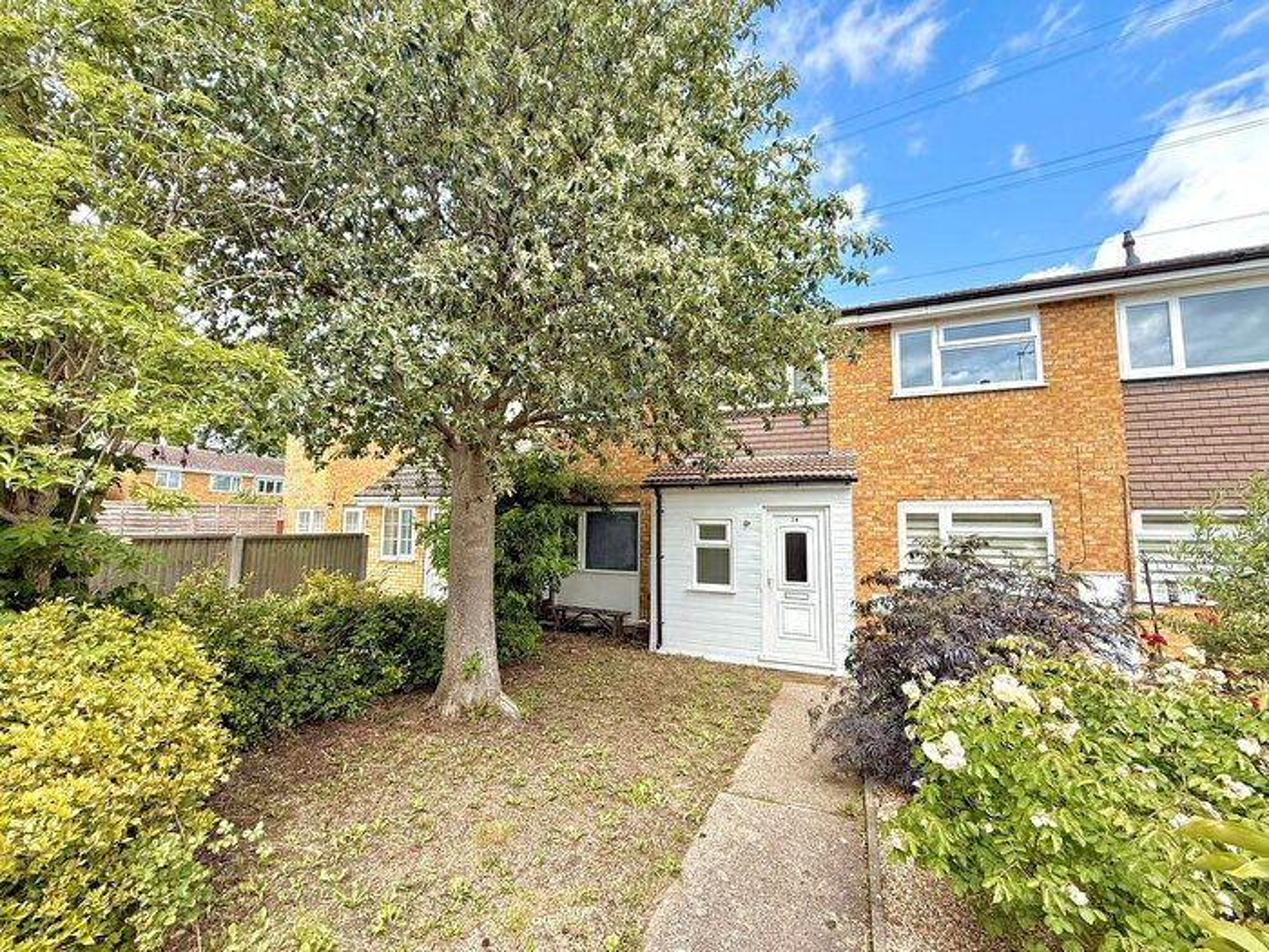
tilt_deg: +5.4
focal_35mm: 14
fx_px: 513
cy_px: 476
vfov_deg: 85.7
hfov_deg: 102.1
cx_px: 634
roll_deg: -0.6
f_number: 2.2
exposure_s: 1/619
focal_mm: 2.22
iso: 50
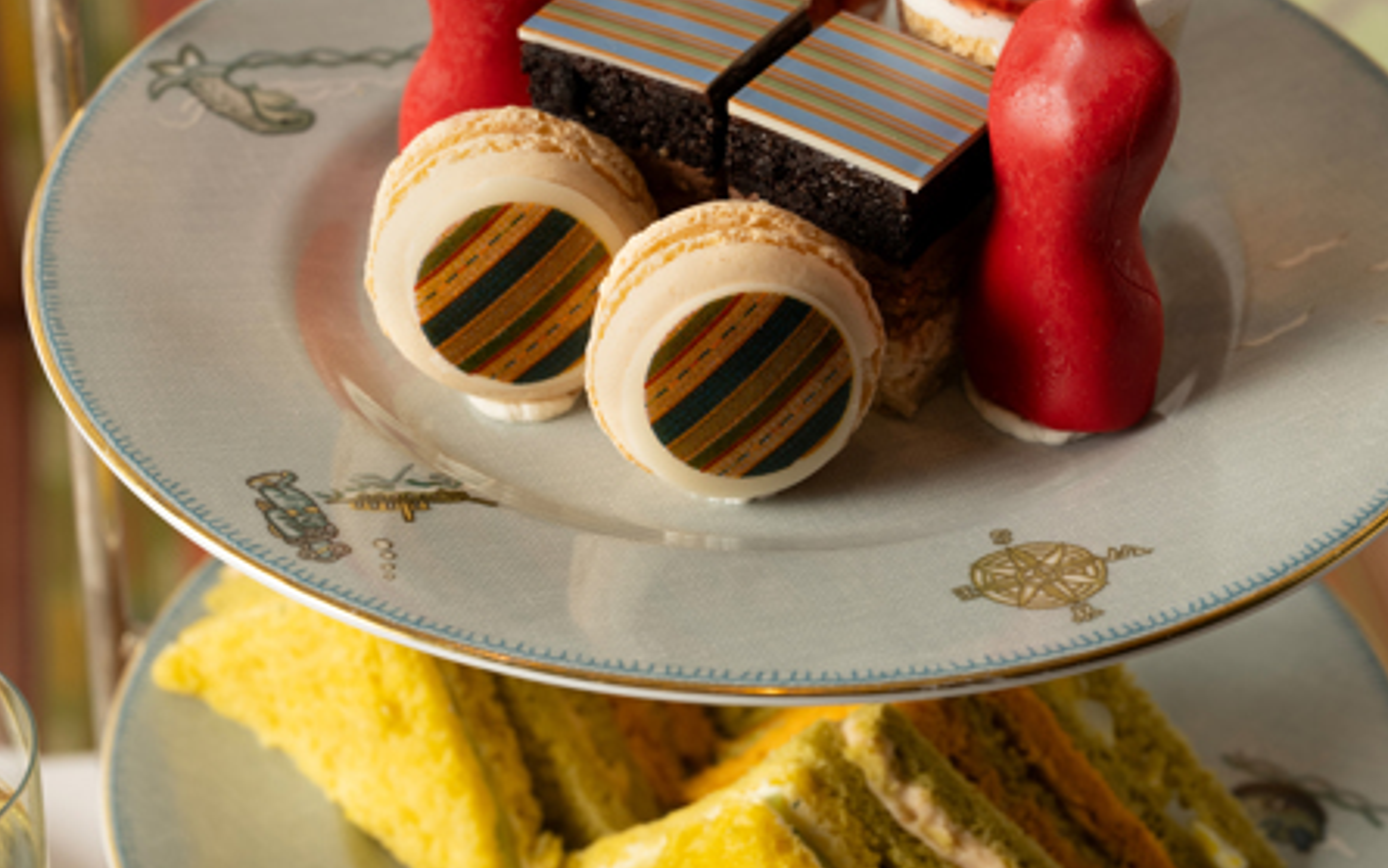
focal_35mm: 109
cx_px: 691
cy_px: 369
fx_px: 4124
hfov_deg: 19.1
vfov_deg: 12.0
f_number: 7.1
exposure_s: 1/200
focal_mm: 66
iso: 200
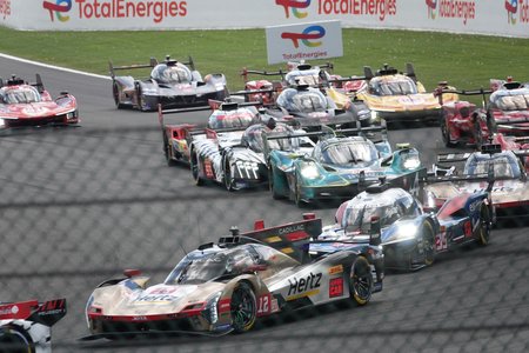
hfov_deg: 4.1
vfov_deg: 2.7
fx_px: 7347
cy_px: 176
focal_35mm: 500
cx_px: 264
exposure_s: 1/800
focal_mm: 183.43
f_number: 4
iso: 200
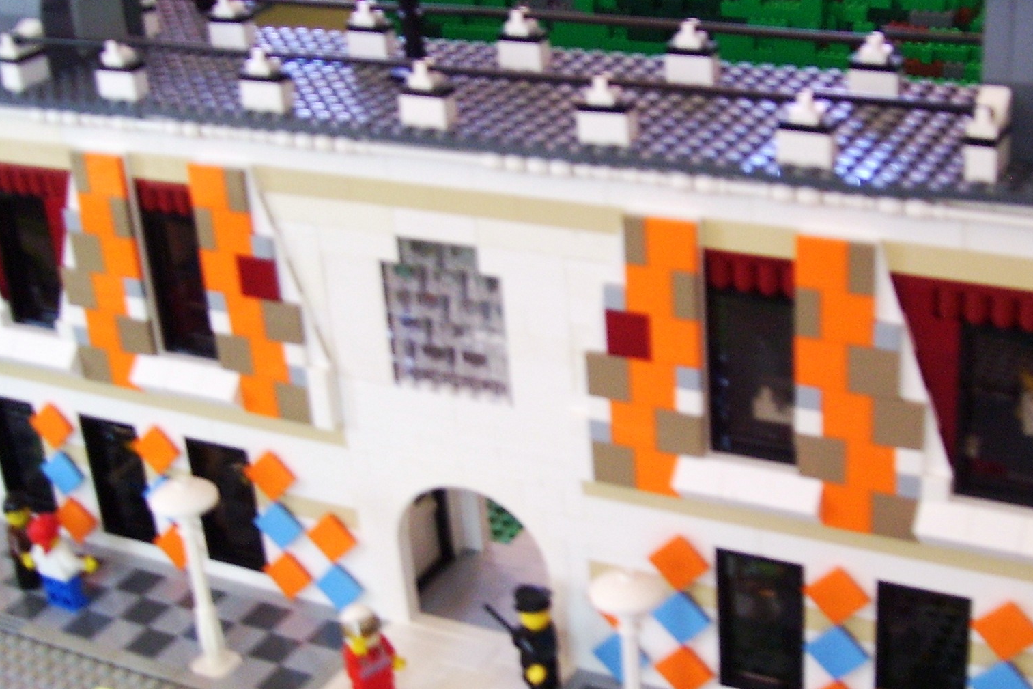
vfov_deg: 23.7
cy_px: 416
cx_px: 586
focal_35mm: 57
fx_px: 1636
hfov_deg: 35.0
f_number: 2.7
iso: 160
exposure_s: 1/10
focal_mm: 6
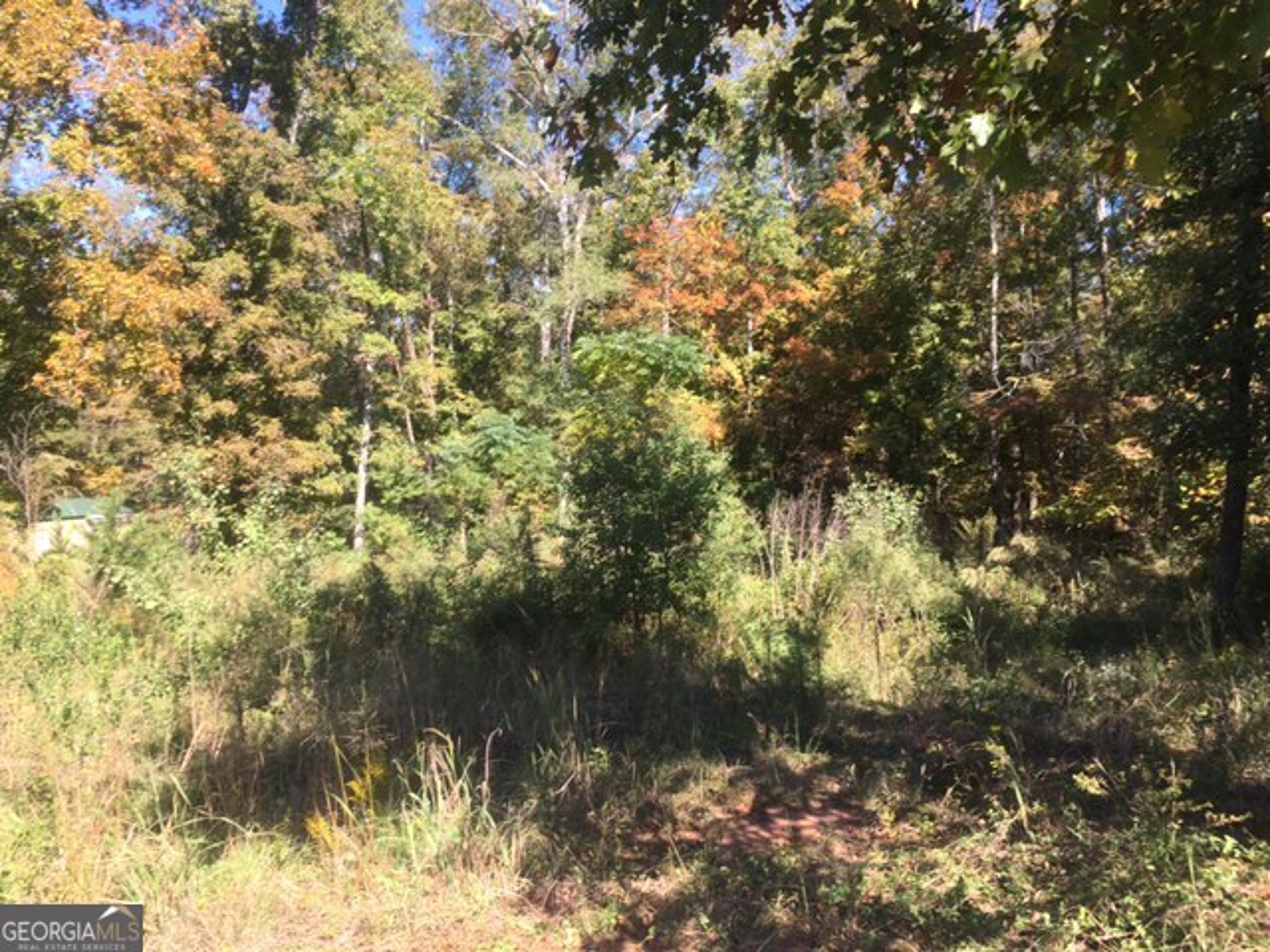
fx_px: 1064
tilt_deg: -3.9
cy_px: 476
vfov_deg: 48.2
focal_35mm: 29
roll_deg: +0.4
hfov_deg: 61.7
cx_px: 635
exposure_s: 1/345
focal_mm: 4.15
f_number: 2.2
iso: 25
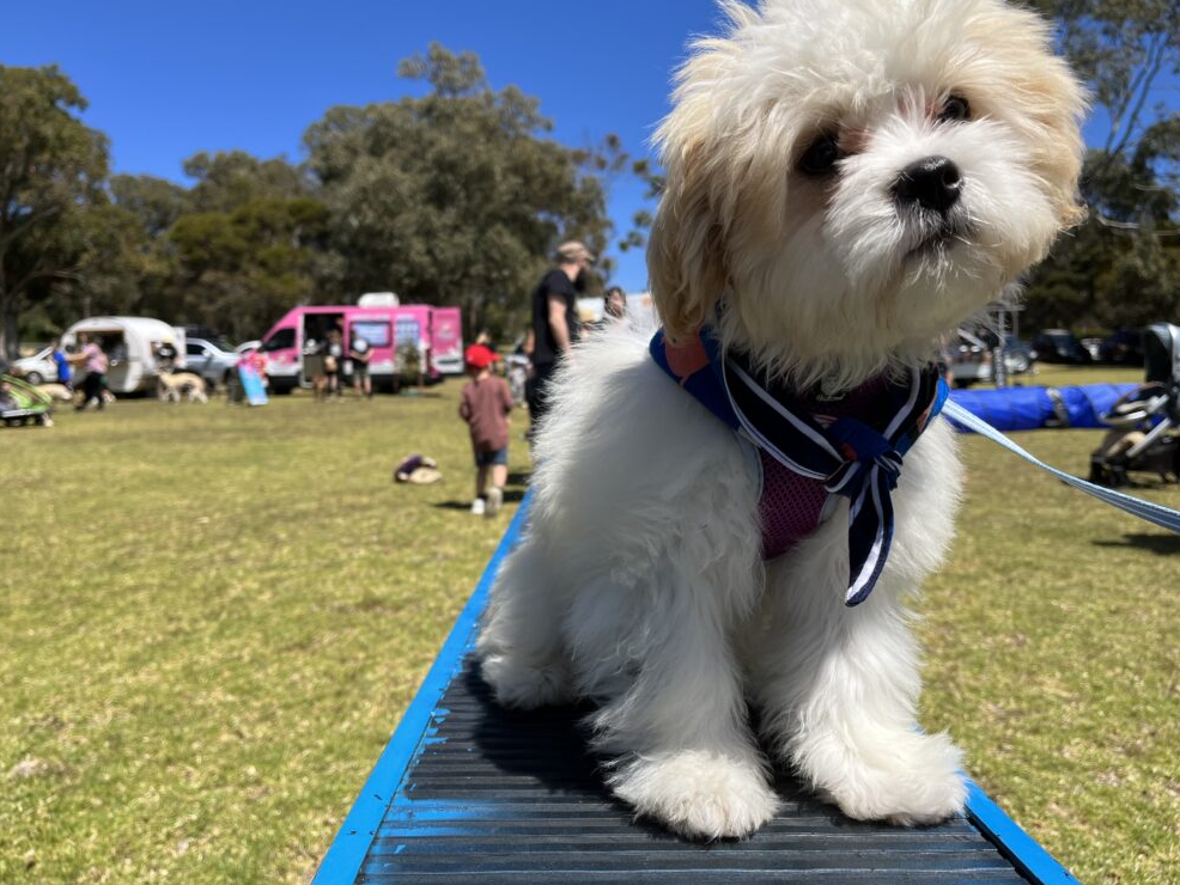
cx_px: 590
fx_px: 921
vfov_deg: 51.4
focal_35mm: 27
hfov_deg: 65.3
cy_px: 433
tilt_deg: -1.0
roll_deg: +1.1
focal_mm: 5.1
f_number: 1.6
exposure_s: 1/4016
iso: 50
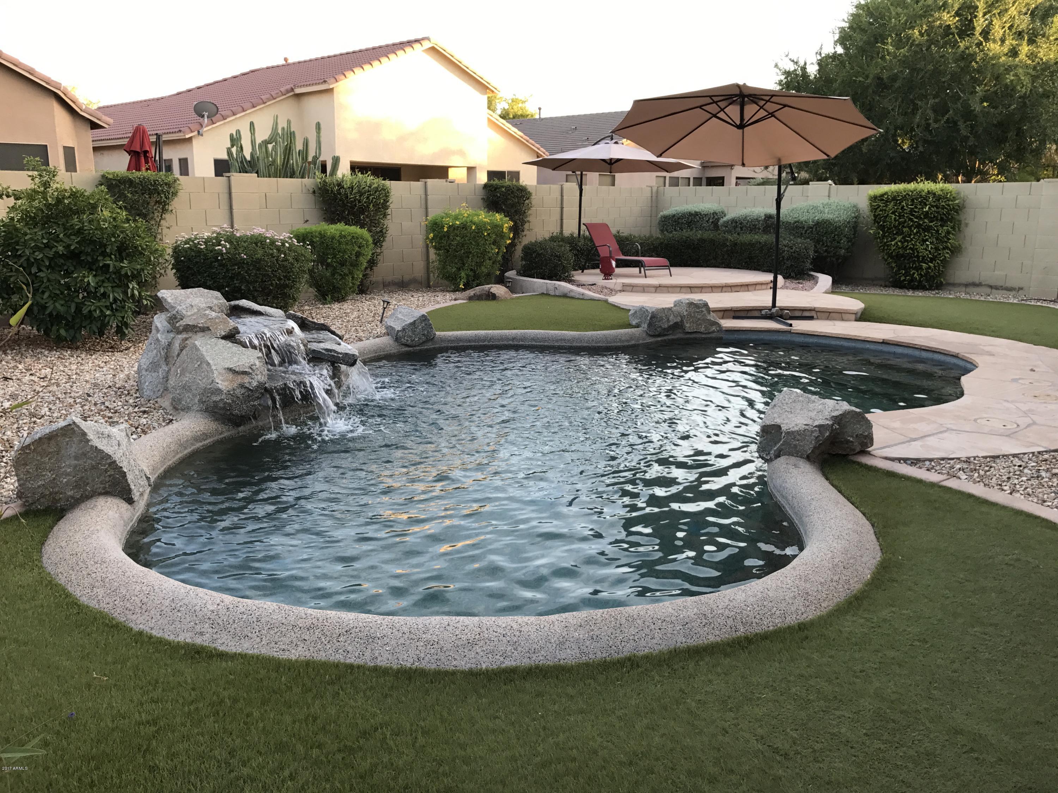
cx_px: 529
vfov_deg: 49.7
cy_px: 396
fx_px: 856
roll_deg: -0.2
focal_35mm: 28
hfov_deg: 63.4
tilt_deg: -12.5
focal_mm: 3.99
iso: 25
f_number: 1.8
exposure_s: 1/120
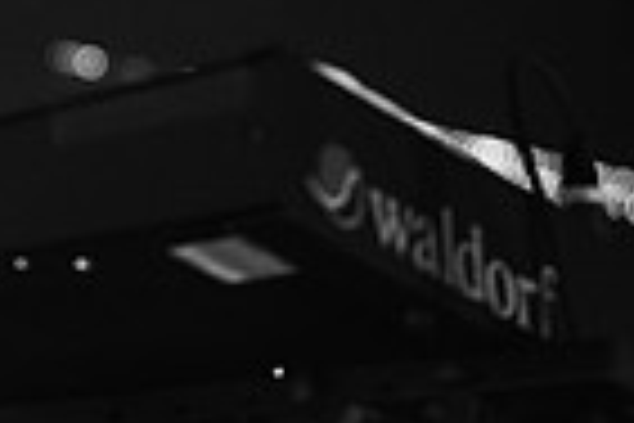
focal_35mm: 496
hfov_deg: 4.2
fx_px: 8734
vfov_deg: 2.8
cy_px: -79
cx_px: -24
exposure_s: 1/400
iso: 2000
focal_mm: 110
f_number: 3.2
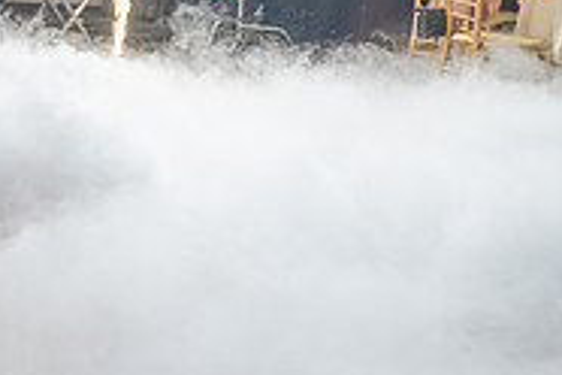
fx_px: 1171
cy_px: 14
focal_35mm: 75
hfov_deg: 22.4
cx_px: -272
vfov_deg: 17.8
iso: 500
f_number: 2.8
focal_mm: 24
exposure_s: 1/250
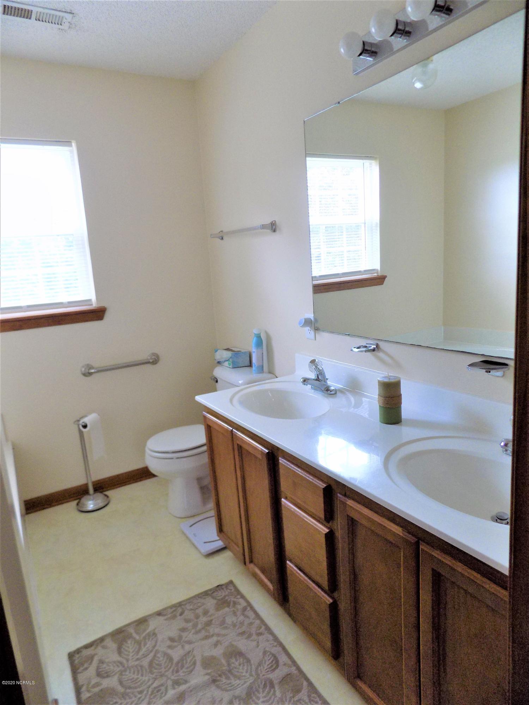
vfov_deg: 73.9
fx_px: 469
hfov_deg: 58.9
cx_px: 264
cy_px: 352
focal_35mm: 23
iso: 140
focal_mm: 4
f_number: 3.1
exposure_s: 1/30
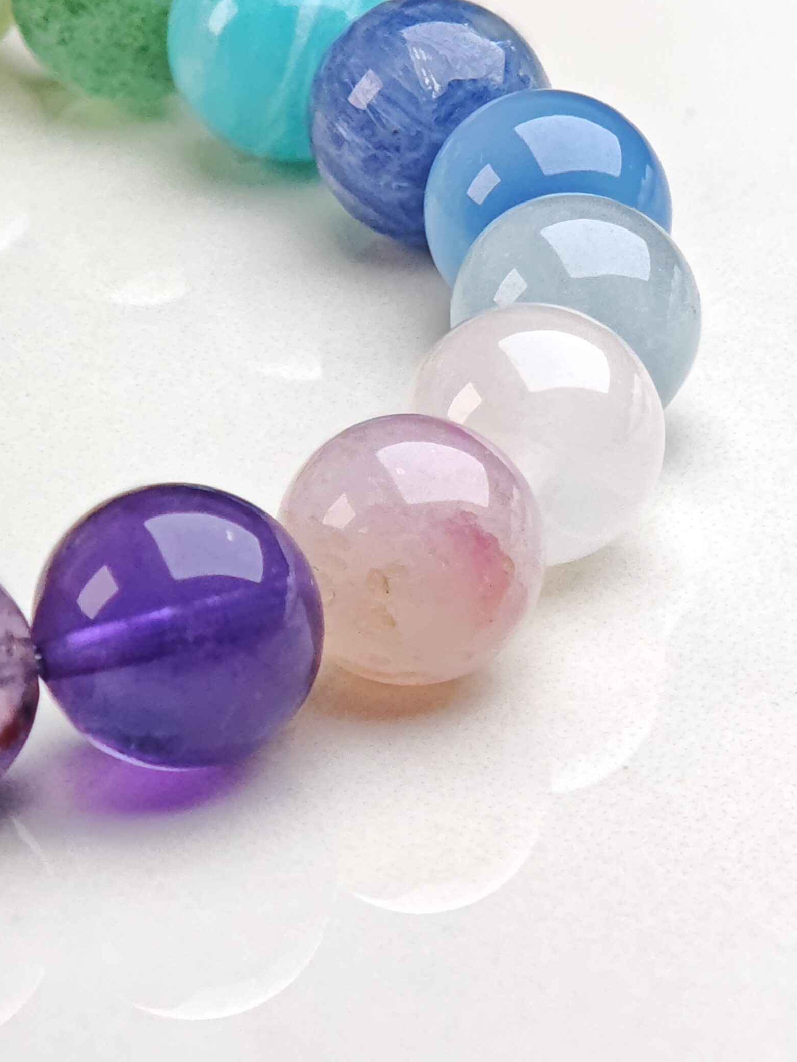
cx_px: 565
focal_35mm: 161
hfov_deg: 9.2
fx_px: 4943
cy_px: 403
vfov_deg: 12.3
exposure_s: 1/1616
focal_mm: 11.5
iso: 200
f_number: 1.8
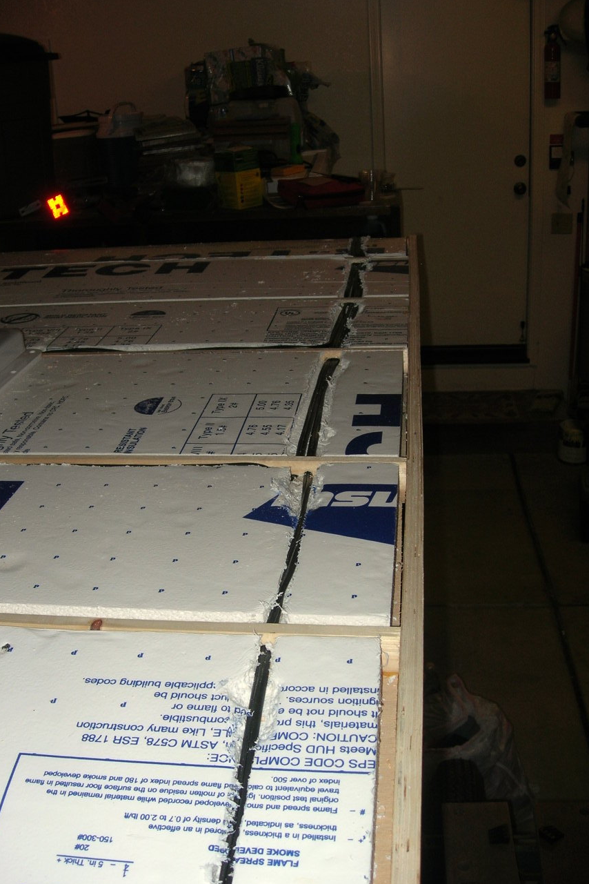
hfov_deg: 33.4
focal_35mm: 40
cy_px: 444
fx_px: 982
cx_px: 263
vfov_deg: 48.5
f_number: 2.8
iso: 64
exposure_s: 1/60.1
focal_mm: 7.8
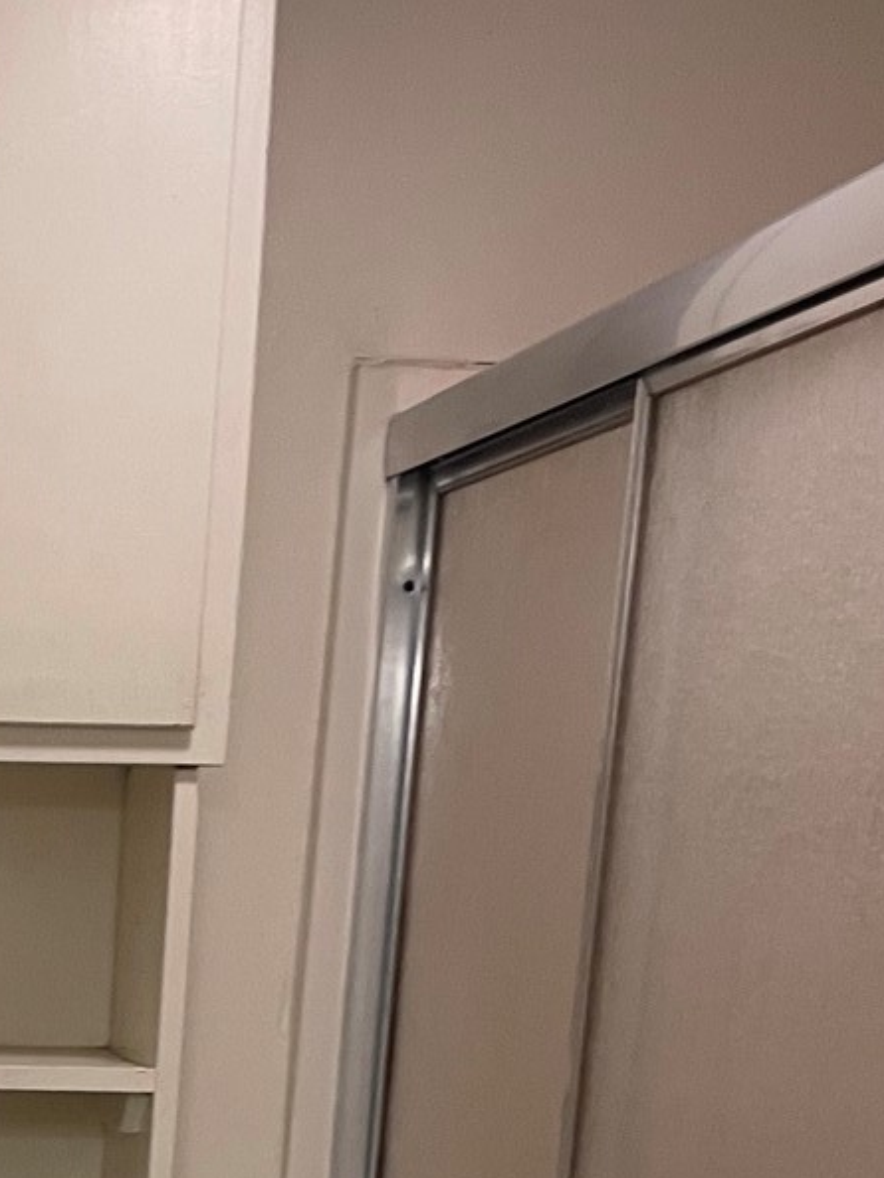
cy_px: 1521
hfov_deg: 16.7
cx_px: -216
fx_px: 2858
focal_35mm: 84
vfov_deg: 21.2
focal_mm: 4.2
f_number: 1.6
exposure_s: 1/60
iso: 100
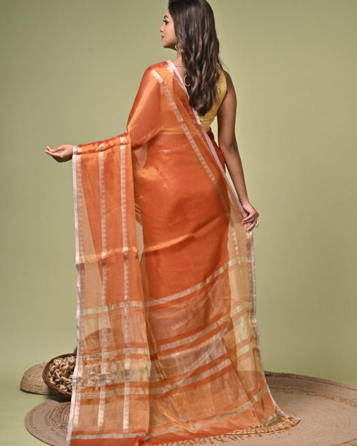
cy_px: 203
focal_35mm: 97
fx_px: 1281
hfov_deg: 15.9
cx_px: 177
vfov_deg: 19.8
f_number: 8
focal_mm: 85
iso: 400
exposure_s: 1/160
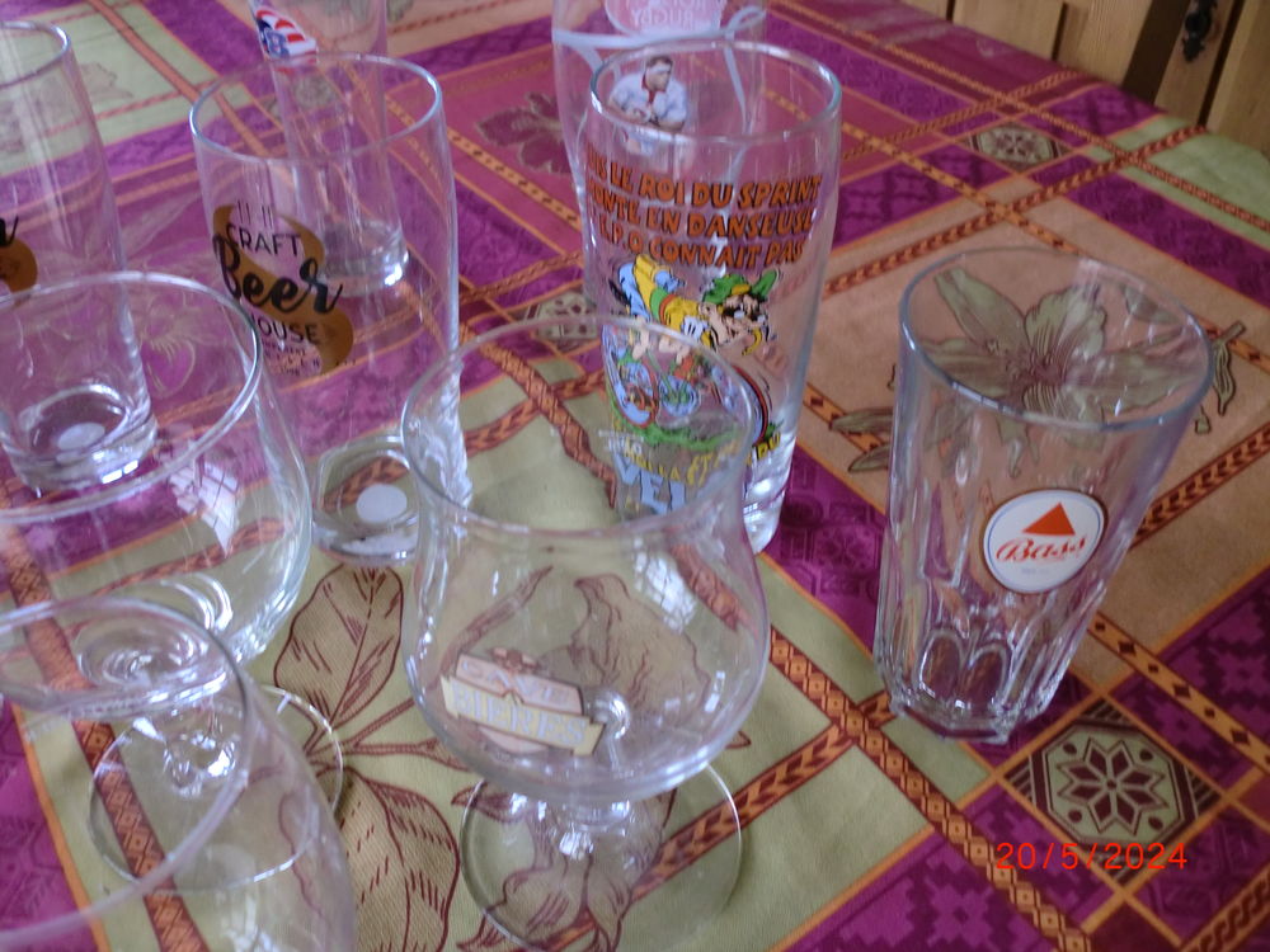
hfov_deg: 52.6
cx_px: 635
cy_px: 476
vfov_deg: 40.7
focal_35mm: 35
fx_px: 1284
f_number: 3.1
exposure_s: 1/60
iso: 200
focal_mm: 6.3
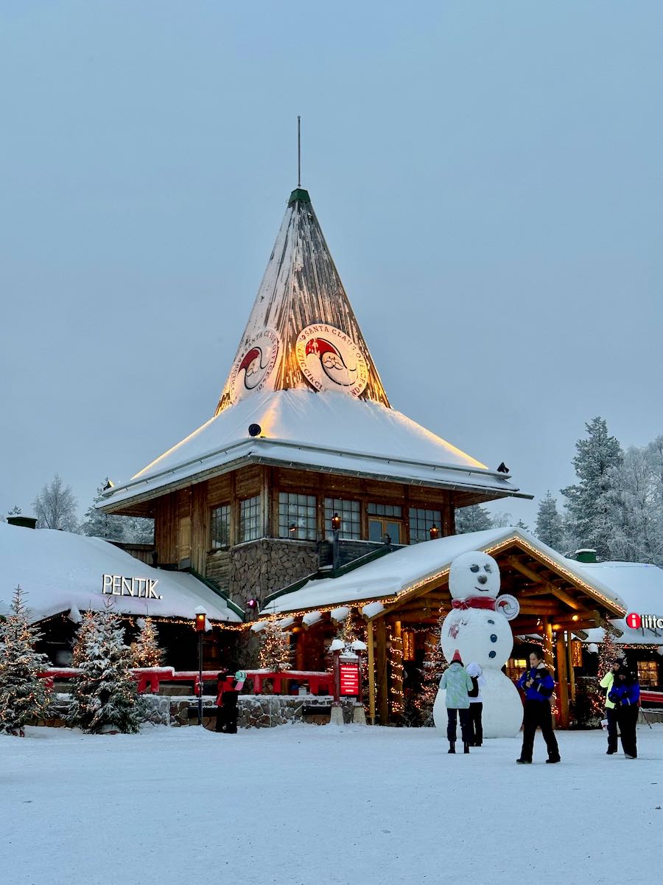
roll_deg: +0.3
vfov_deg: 39.7
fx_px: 1226
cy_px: 442
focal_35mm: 48
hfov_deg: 30.3
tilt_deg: +13.1
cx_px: 332
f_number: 1.78
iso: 50
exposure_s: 1/123
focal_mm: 6.86
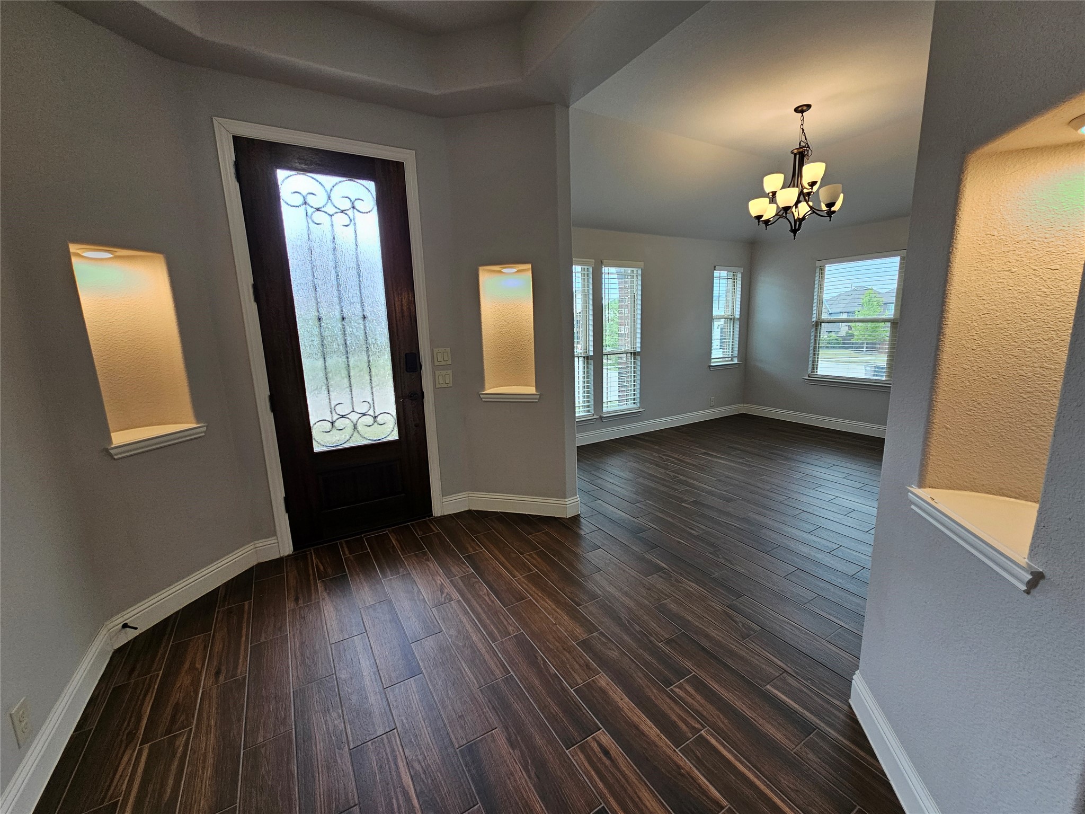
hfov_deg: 106.2
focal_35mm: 13
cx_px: 542
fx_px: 407
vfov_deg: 89.9
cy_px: 407
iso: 64
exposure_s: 1/120
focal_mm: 2.2
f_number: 2.2
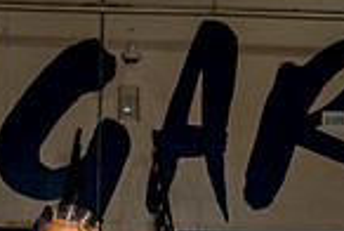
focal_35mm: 169
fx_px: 1618
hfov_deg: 12.1
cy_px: 523
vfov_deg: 7.7
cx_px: 148
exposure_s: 1/250
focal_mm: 55
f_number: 6.3
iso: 64
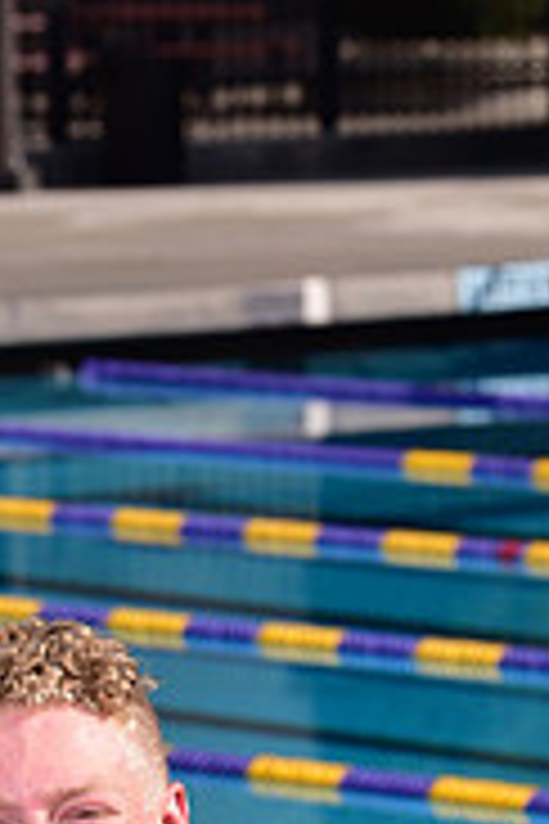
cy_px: 1157
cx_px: 7
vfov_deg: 5.3
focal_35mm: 387
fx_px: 8852
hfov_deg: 3.5
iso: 80
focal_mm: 122
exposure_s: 1/250
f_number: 9
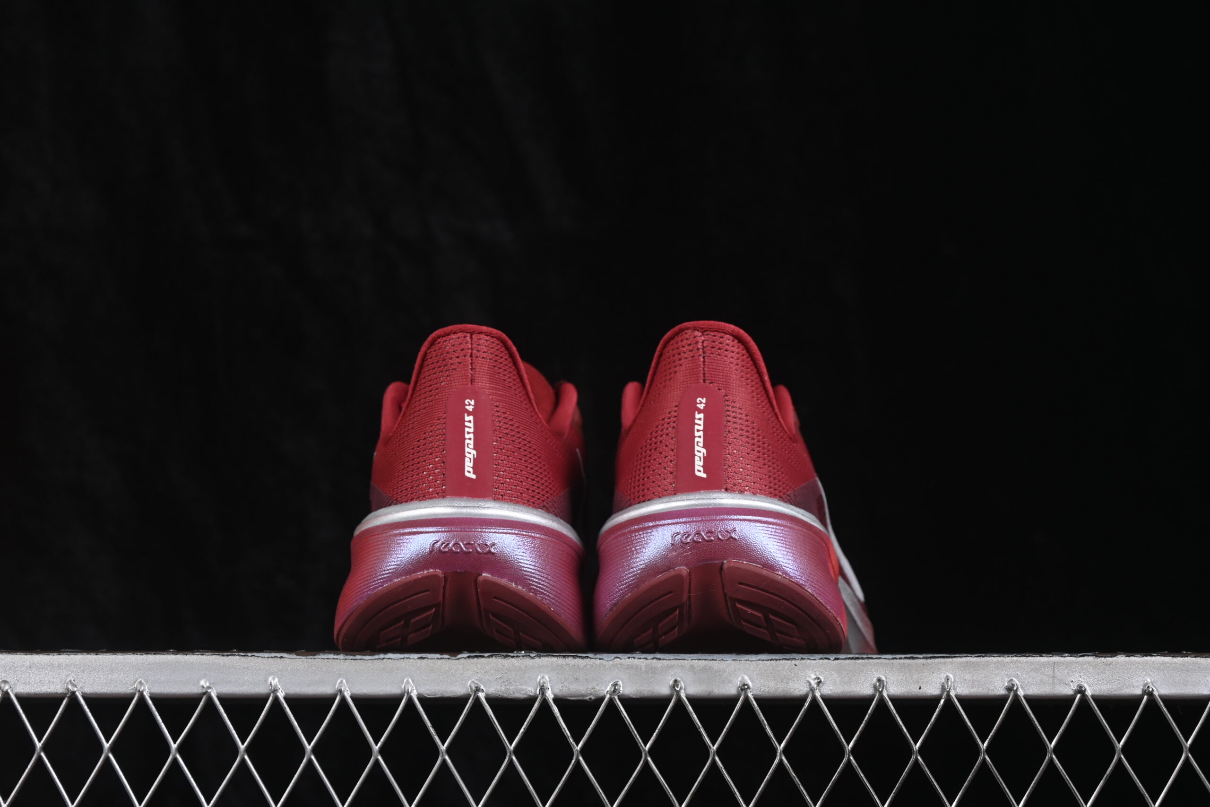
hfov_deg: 27.0
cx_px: 605
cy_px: 404
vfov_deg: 18.2
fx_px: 2521
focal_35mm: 75
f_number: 7.1
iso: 160
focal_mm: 50
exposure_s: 1/60
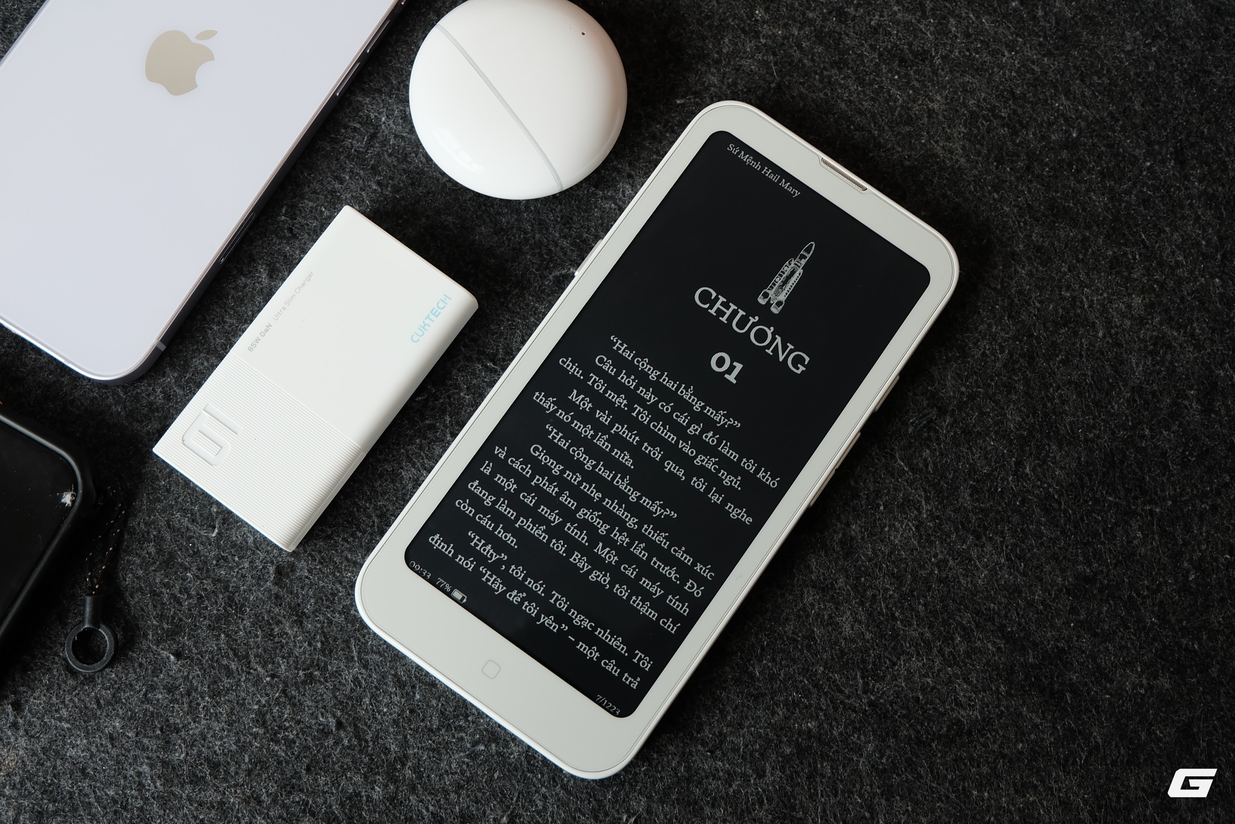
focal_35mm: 42
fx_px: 1441
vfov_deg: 31.9
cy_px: 412
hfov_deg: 46.4
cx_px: 618
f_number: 4.5
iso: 400
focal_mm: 28.2
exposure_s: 1/150
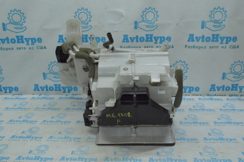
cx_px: 122
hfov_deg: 55.2
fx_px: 234
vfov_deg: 38.3
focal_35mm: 34
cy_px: 81
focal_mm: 23
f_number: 16
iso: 3200
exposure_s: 1/80
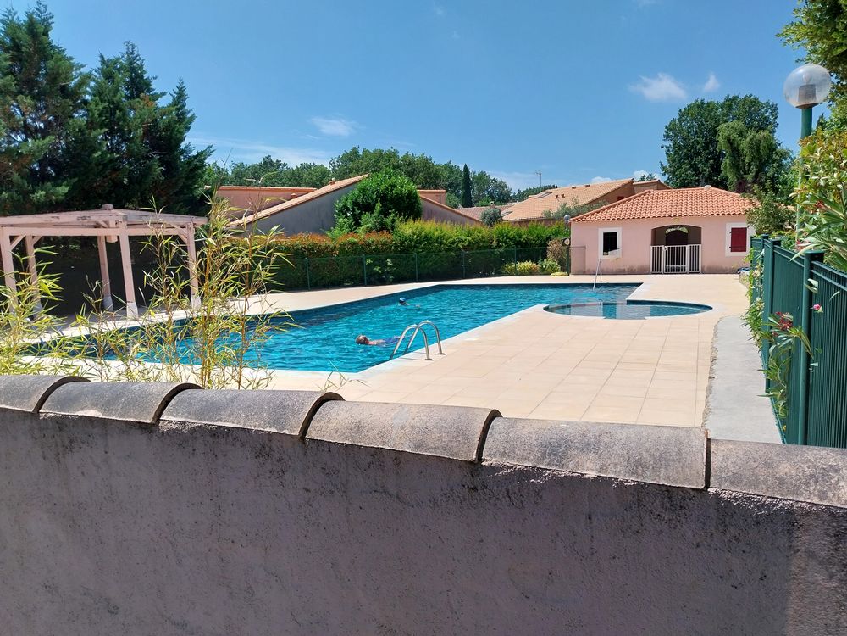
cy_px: 318
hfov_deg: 67.3
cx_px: 424
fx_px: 636
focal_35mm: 26
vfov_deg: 53.1
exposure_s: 1/1138
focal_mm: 4
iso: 25
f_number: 1.8
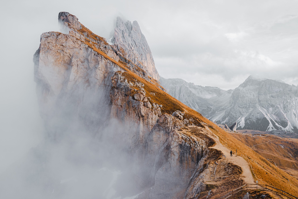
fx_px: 248
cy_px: 100
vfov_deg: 43.6
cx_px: 149
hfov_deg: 61.9
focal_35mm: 30
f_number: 11
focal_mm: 30
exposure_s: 1/125
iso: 100
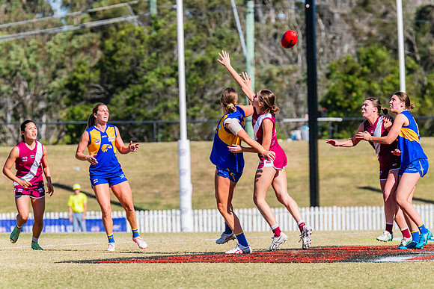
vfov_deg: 3.0
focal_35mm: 452
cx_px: 230
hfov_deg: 4.6
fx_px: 5447
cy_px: 136
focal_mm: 420
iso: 800
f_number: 10
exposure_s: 1/1600
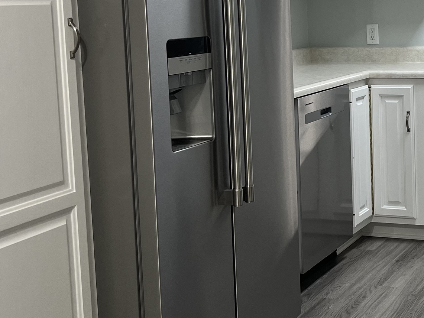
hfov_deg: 26.8
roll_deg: +2.0
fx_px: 857
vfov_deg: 20.8
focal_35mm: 70
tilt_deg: -5.4
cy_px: 71
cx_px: 380
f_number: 1.6
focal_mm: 5.1
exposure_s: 1/120
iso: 100
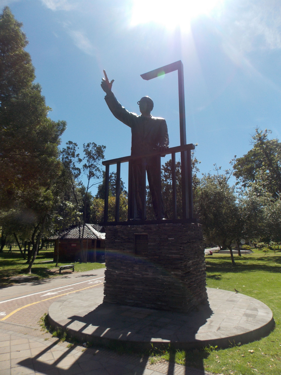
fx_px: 249
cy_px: 188
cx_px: 140
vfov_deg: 73.9
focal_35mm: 23
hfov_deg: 58.9
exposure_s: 1/1000
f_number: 3.1
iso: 80
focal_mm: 4
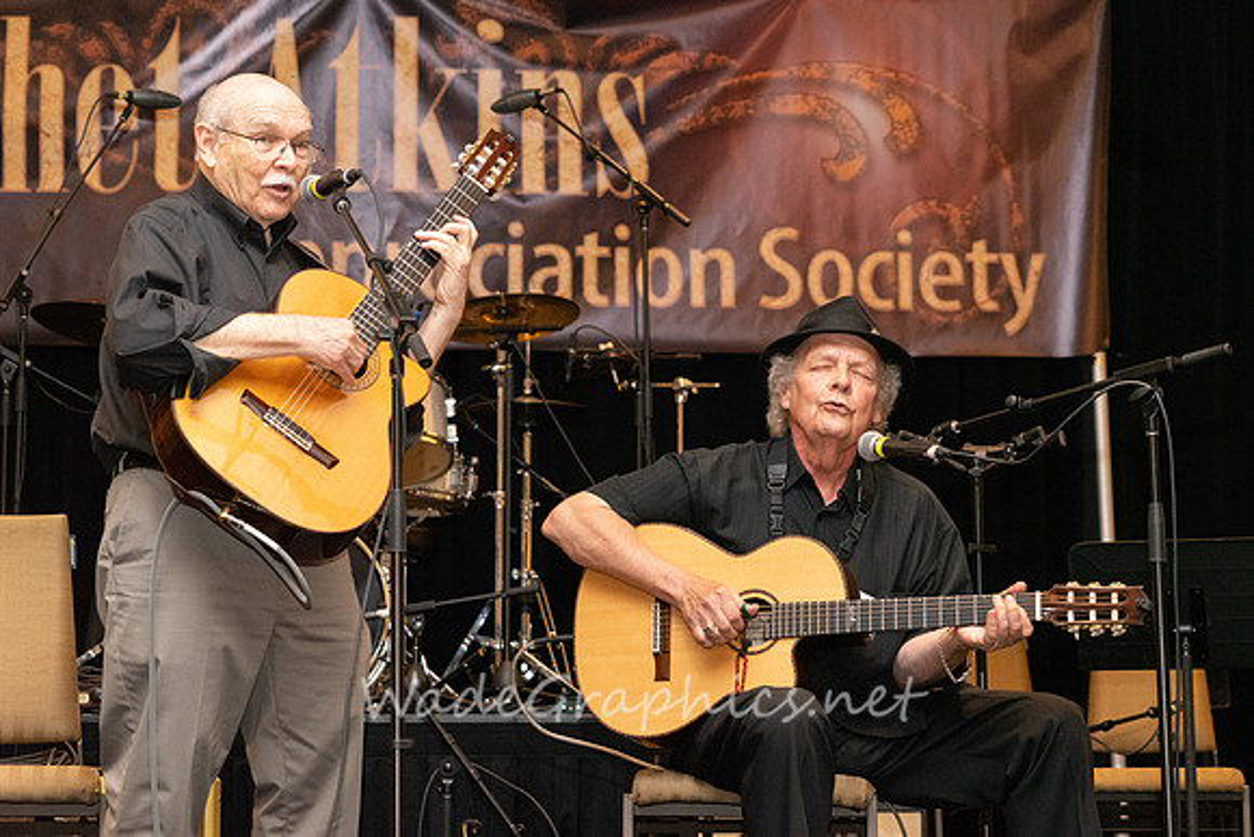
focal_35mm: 85
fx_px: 2961
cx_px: 627
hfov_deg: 23.9
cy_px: 418
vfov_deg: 16.1
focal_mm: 85
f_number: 6.3
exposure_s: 1/200
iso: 6400
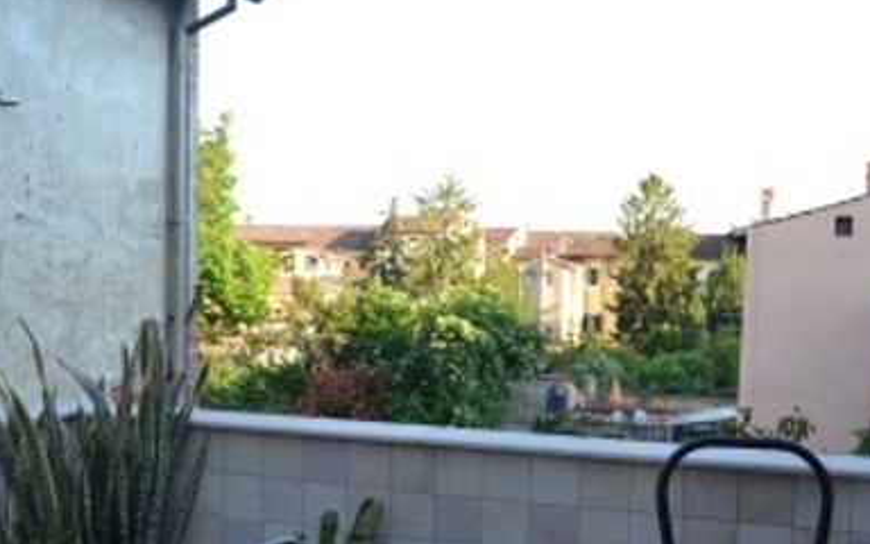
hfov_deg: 46.2
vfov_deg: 29.6
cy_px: 368
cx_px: 419
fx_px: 1020
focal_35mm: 43
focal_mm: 18
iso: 160
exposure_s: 1/125
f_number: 5
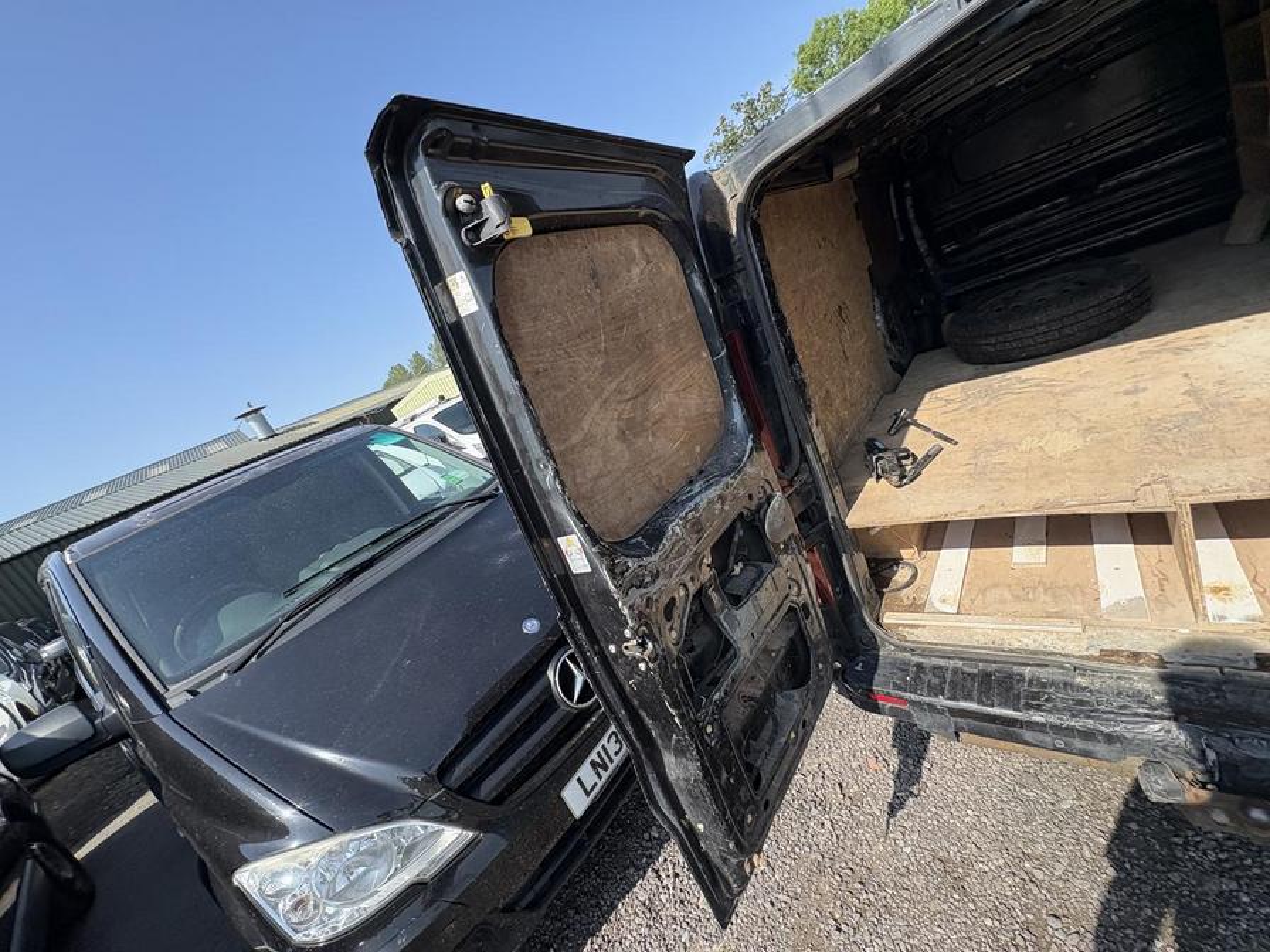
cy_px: 476
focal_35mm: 14
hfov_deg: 102.1
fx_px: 514
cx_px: 635
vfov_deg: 85.7
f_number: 2.2
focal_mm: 2.22
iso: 50
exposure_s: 1/868
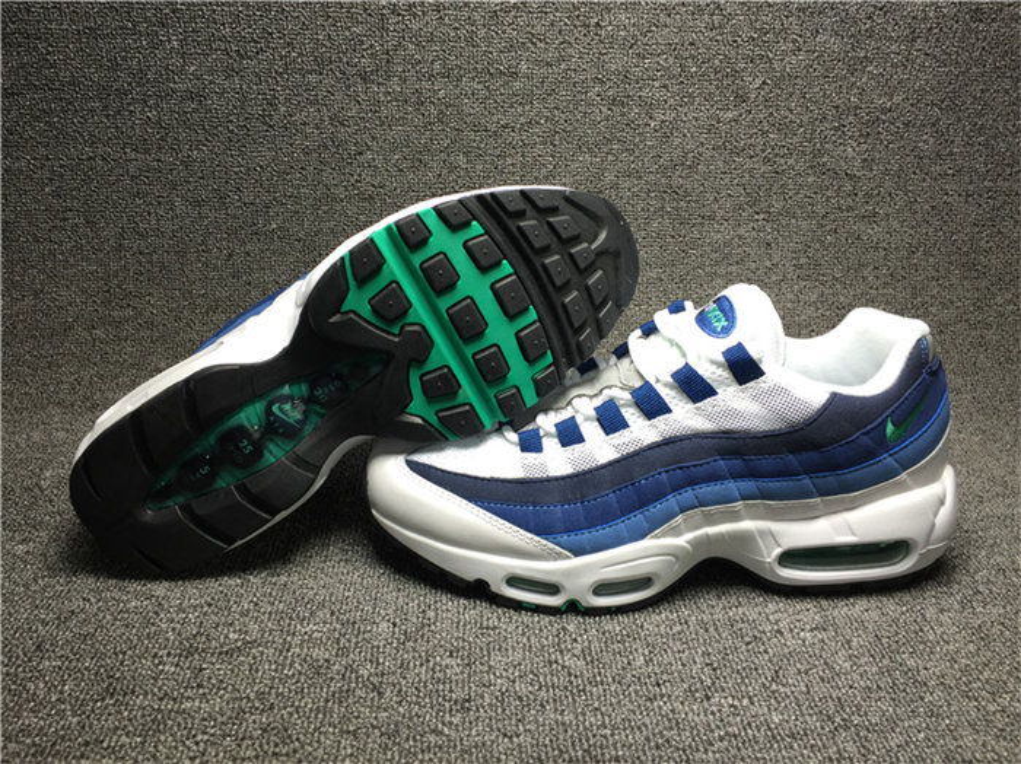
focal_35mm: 29
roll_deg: -1.3
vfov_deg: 48.2
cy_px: 382
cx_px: 510
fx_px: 855
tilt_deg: -24.9
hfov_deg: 61.7
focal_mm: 4.15
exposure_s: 1/50
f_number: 2.2
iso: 32
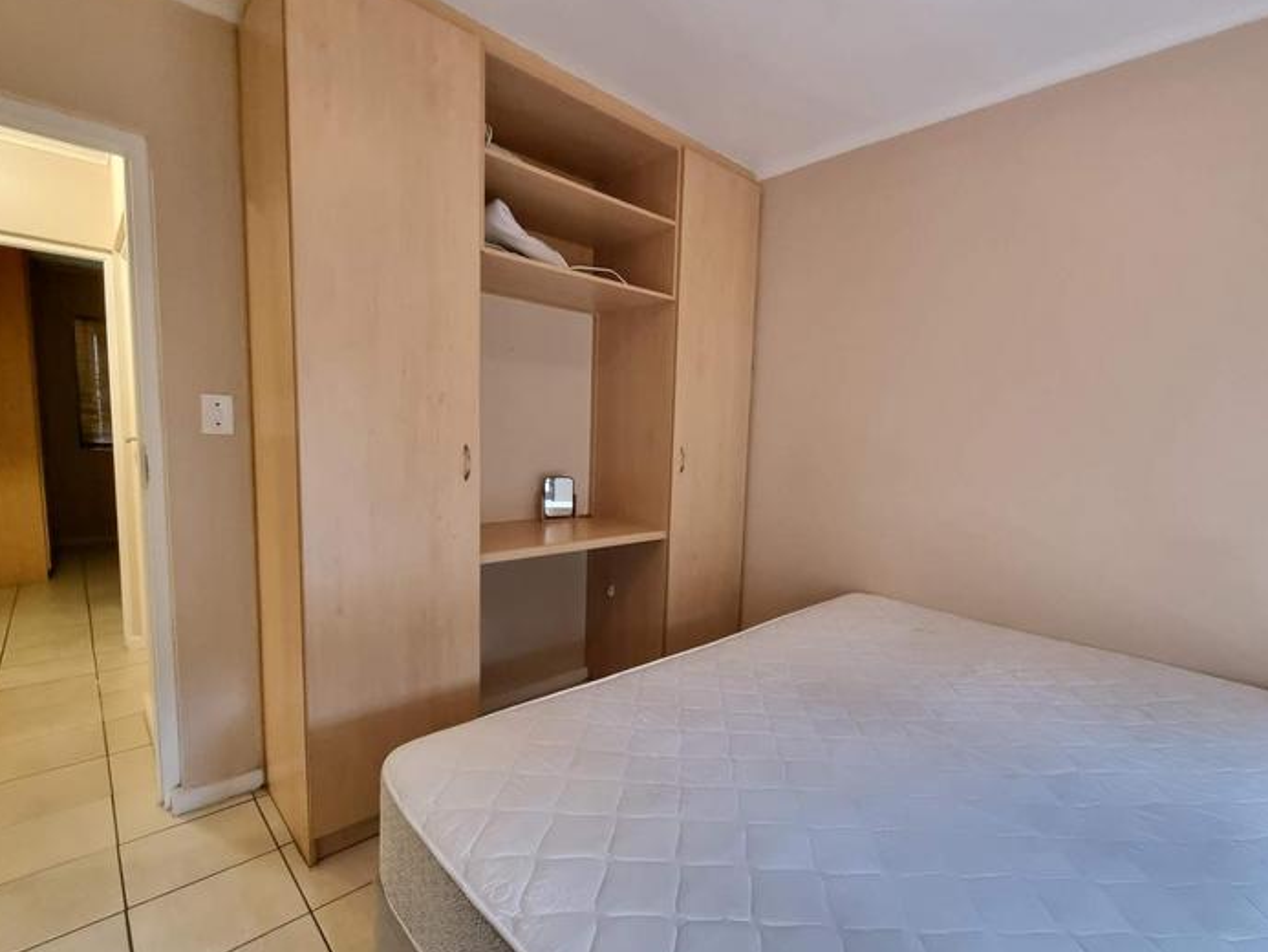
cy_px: 494
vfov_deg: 81.7
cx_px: 690
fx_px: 550
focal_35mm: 15
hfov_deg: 97.9
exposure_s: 1/25
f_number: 2.2
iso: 800
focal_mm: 2.2
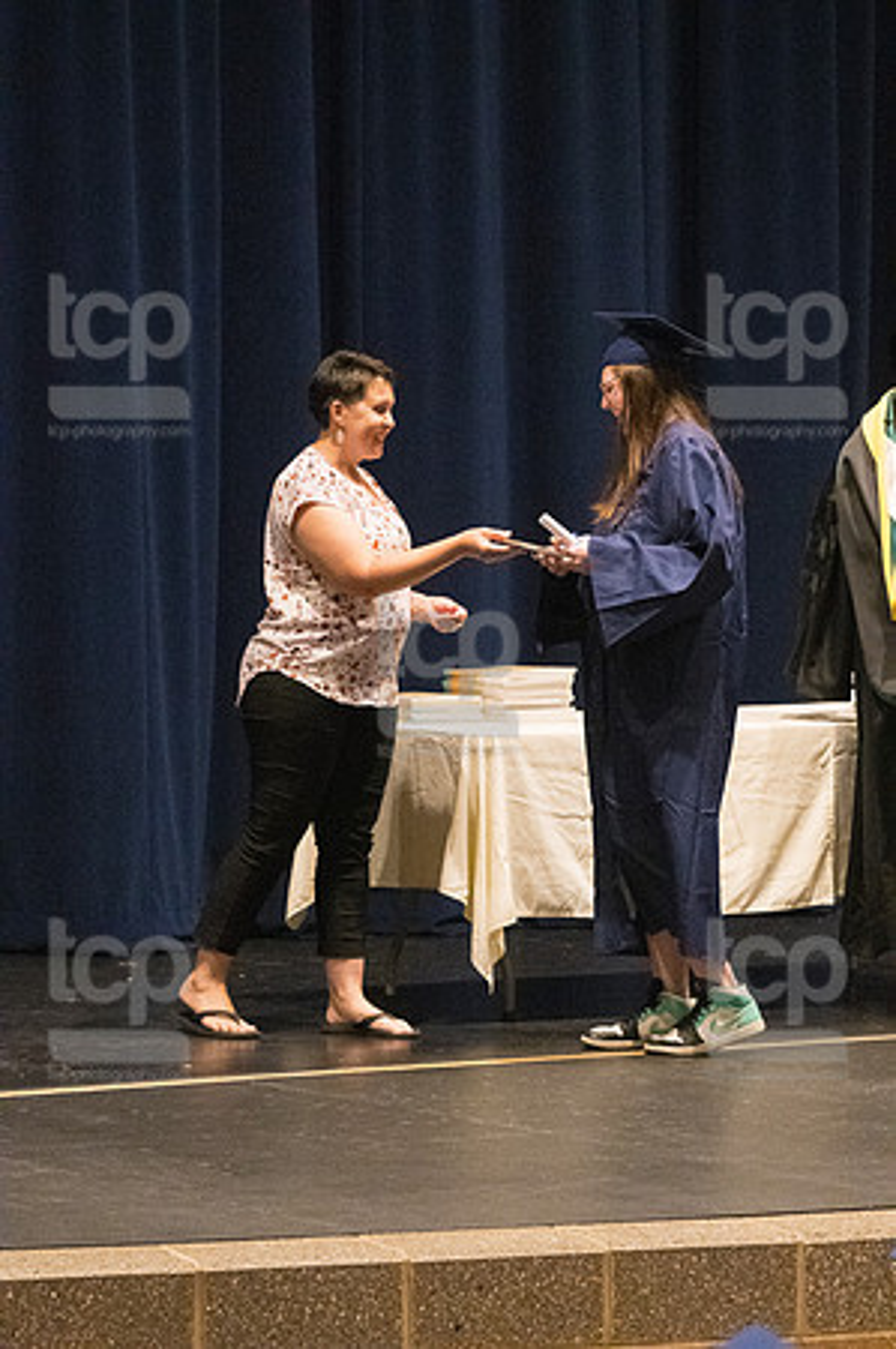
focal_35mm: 180
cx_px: 448
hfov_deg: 7.6
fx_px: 6735
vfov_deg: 11.4
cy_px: 674
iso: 8000
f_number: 4.5
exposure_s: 1/250
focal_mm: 120
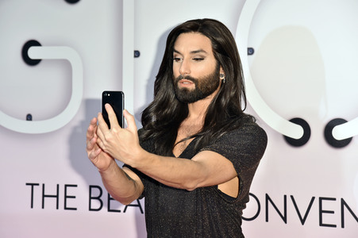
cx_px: 179
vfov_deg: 11.4
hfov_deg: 17.1
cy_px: 119
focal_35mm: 120
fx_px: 1192
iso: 640
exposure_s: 1/200
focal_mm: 120
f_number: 6.3
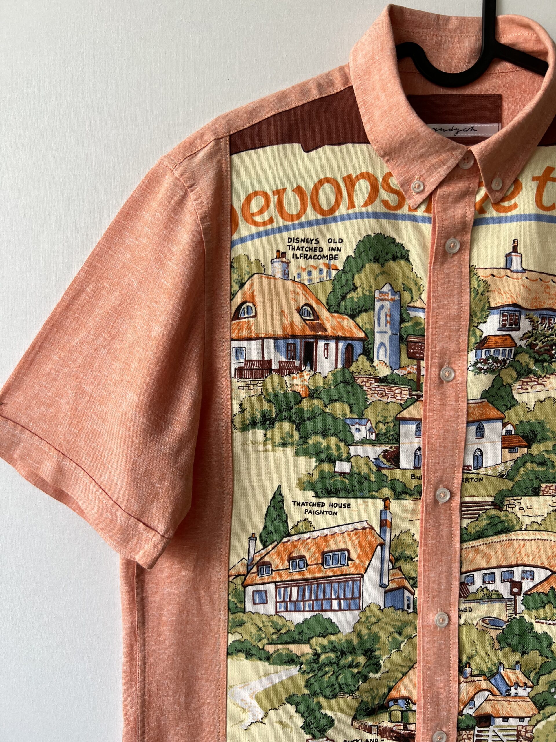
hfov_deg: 53.1
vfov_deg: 67.3
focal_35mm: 26
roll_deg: -1.0
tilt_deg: -10.8
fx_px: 557
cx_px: 278
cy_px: 371
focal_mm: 5.7
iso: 80
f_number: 1.5
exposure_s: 1/121
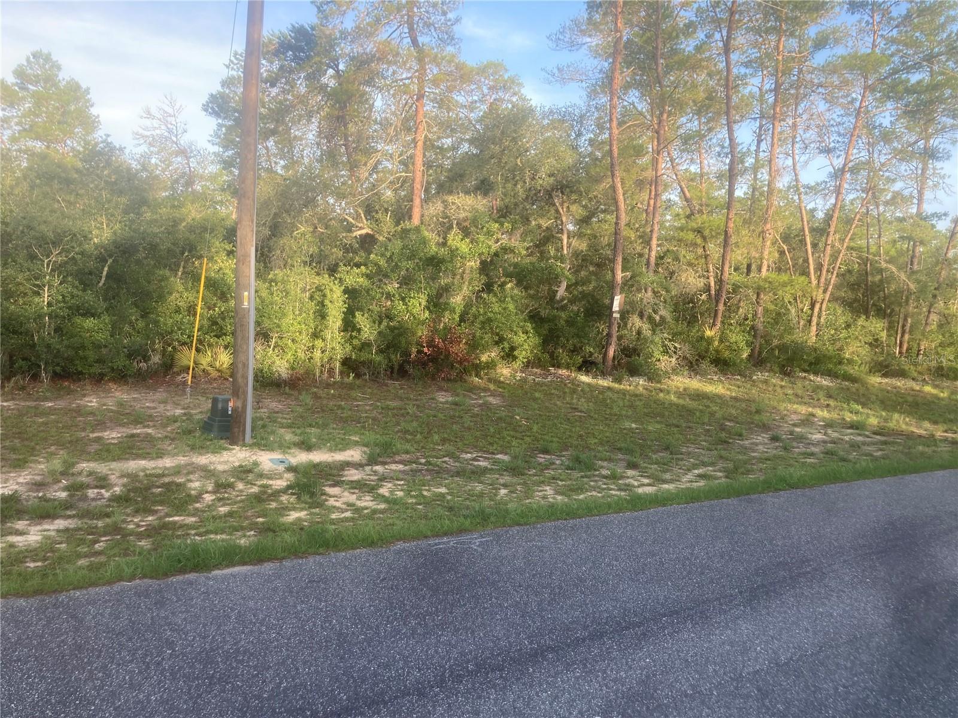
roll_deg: -4.2
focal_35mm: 28
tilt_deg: -1.9
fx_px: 775
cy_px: 359
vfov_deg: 49.7
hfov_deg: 63.4
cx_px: 479
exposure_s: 1/192
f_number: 1.8
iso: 20
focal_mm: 3.99
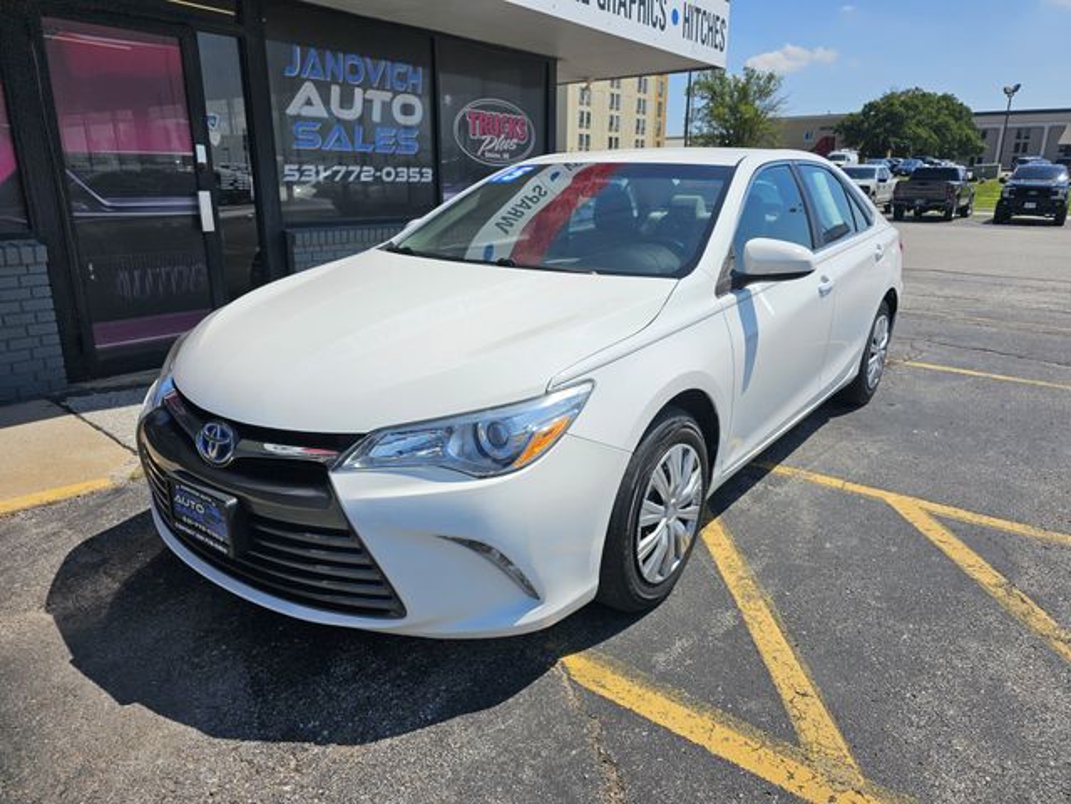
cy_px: 402
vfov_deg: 58.9
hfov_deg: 73.9
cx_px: 536
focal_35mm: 23
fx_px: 712
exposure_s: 1/1517
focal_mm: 6.3
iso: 10
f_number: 1.7
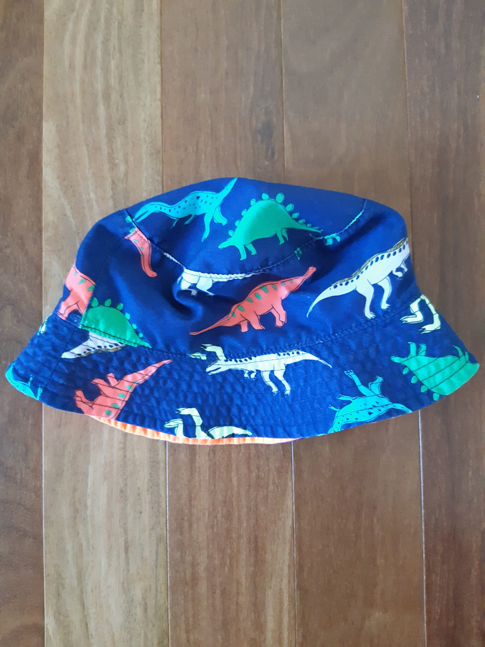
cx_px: 242
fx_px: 486
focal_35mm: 26
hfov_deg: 53.1
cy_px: 324
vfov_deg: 67.3
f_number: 1.7
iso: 500
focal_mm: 3.93
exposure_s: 1/24
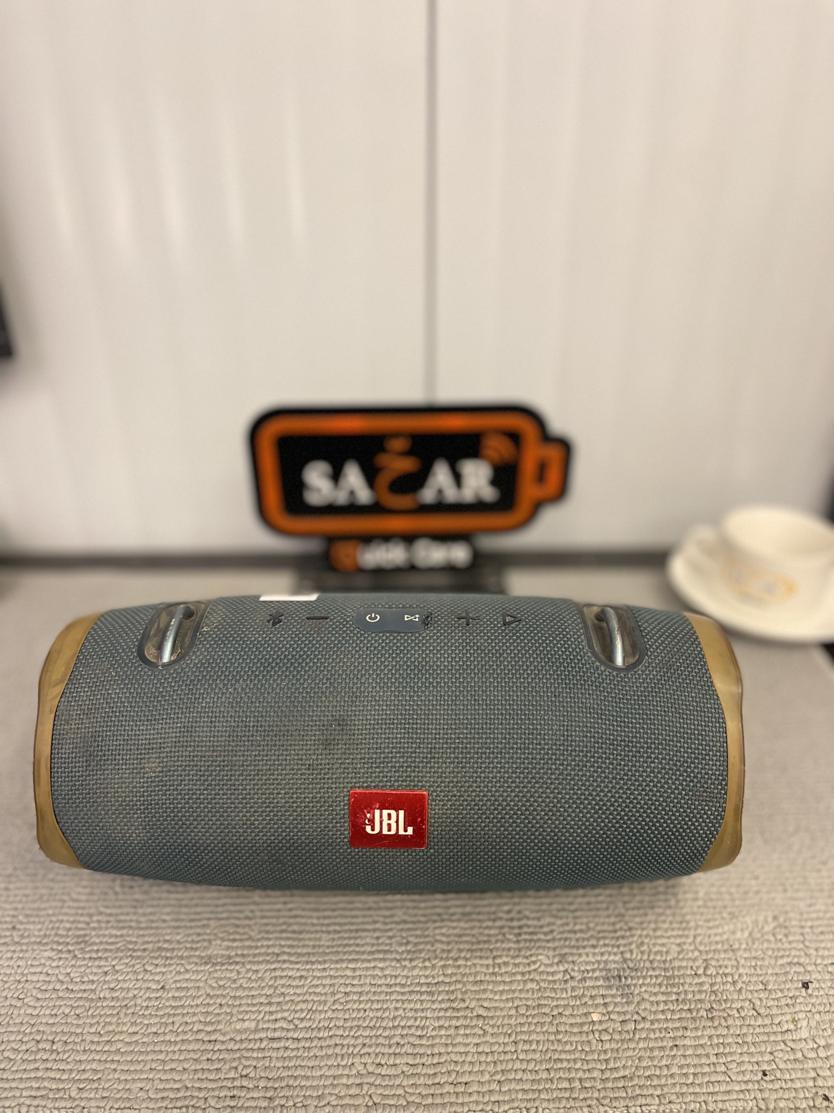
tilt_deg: -29.6
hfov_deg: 53.1
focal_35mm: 26
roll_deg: -0.4
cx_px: 417
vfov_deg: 67.3
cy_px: 556
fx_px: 835
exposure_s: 1/60
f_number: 1.6
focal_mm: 5.1
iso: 500
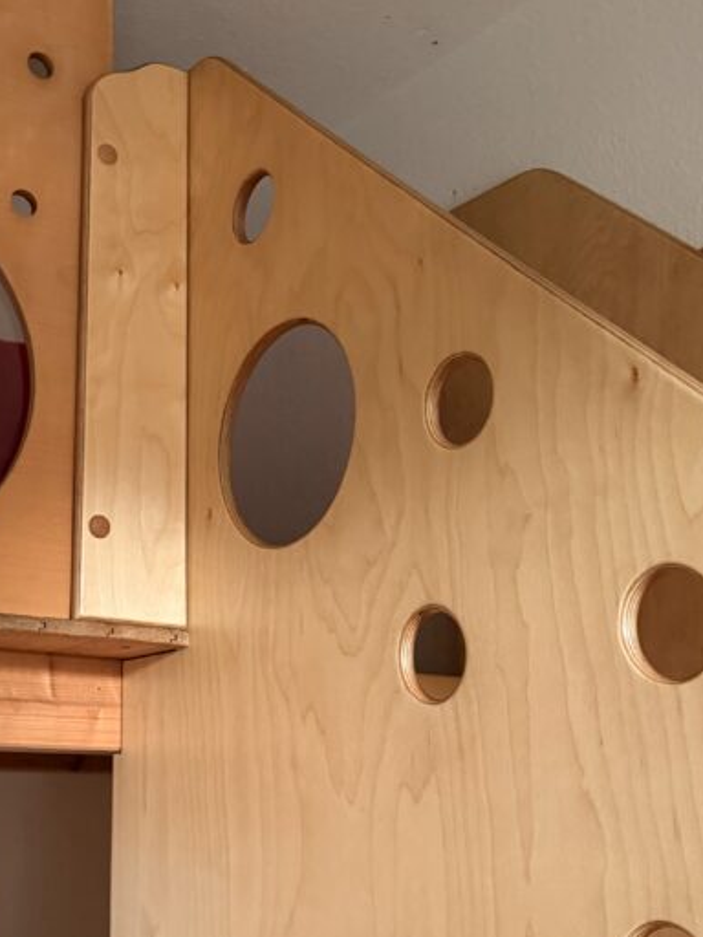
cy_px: 467
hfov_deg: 29.7
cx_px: 159
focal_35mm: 48
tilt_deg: +14.3
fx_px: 1300
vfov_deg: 39.7
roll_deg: -1.7
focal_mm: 6.76
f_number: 1.78
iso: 800
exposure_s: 1/43
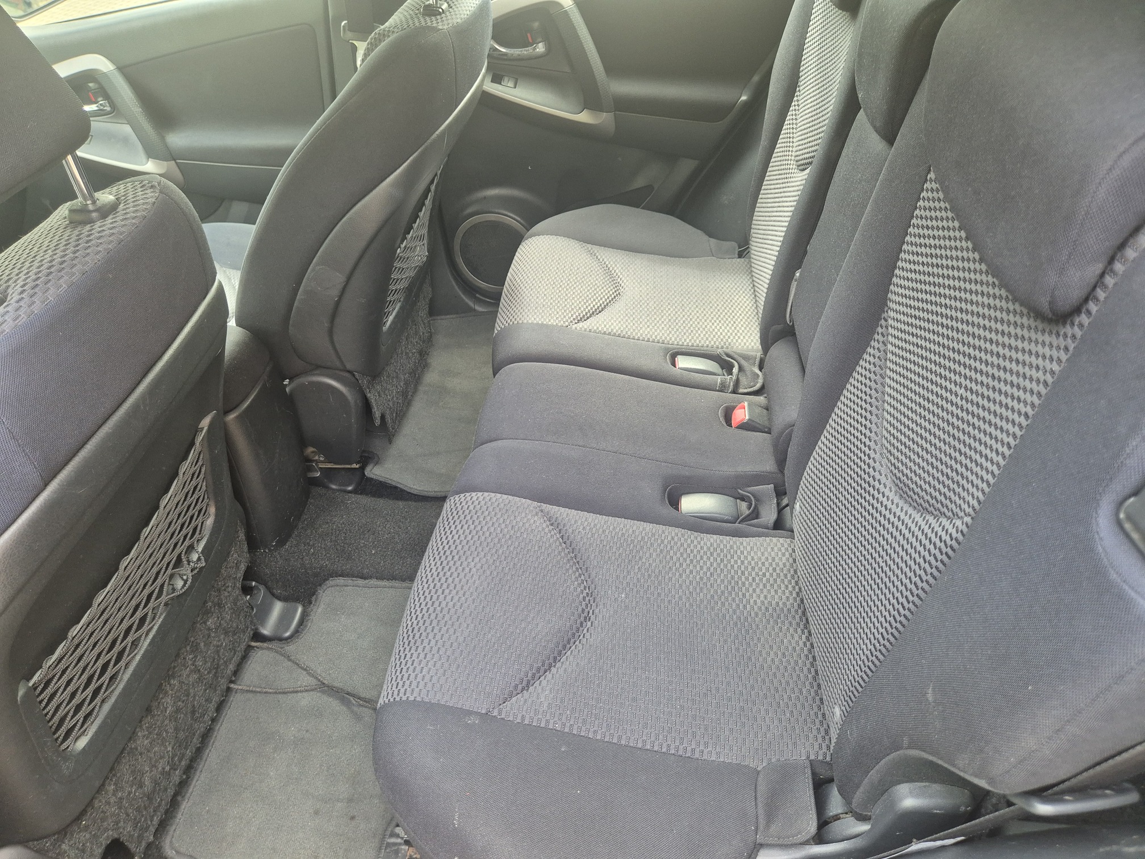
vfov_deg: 58.9
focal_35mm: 23
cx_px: 572
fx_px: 761
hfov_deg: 73.9
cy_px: 430
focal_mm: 5.4
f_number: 1.8
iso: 200
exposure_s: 1/180
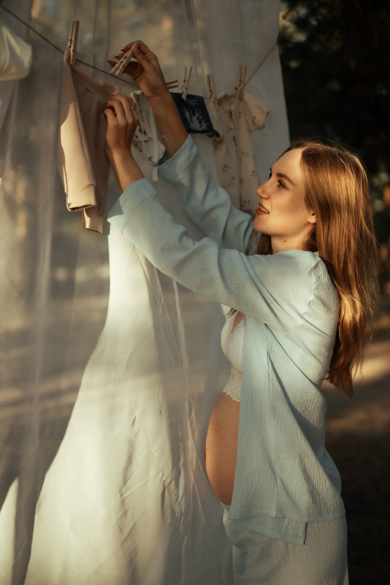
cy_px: 292
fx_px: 812
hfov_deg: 27.0
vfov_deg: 39.6
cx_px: 195
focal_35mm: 50
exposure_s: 1/200
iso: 100
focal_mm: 50
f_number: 1.8
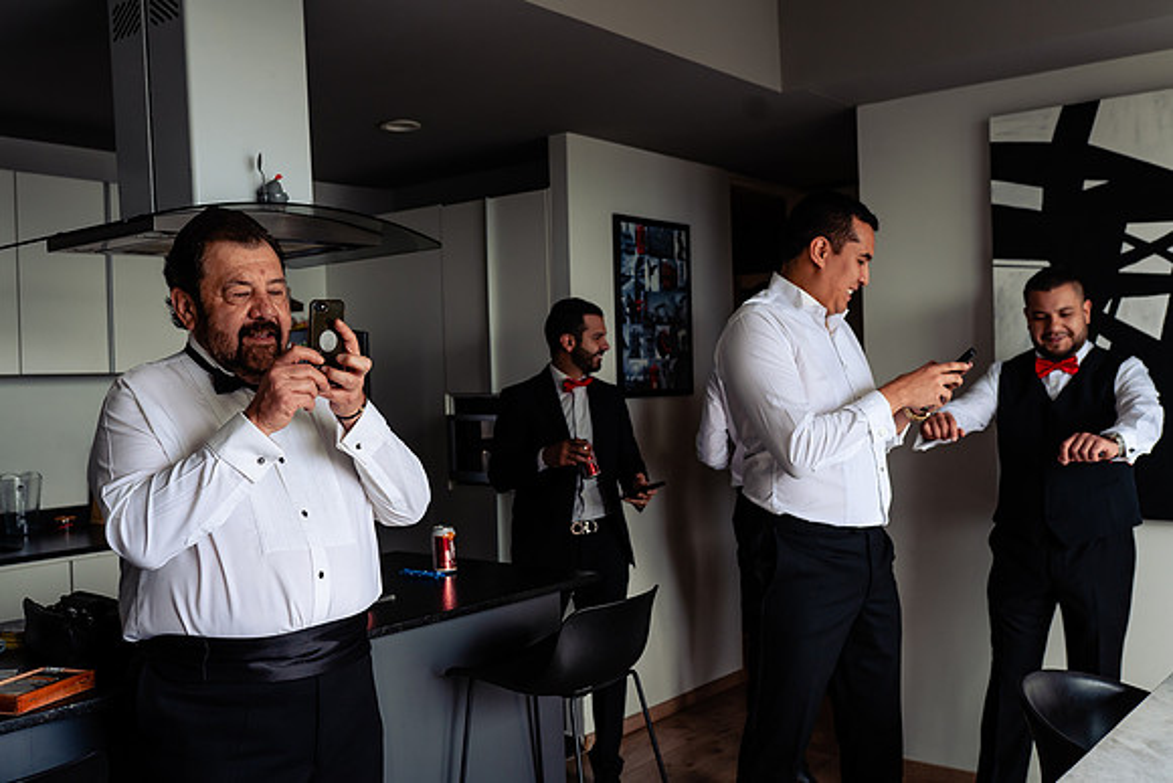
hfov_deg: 54.4
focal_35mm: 35
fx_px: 1141
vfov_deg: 37.9
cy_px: 392
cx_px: 586
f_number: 4
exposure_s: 1/400
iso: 500
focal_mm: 35
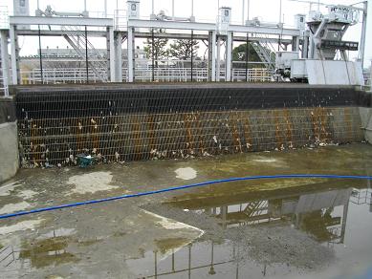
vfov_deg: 44.2
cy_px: 140
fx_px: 344
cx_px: 186
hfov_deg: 56.8
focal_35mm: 32
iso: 100
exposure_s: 1/400
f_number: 2.9
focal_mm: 5.7
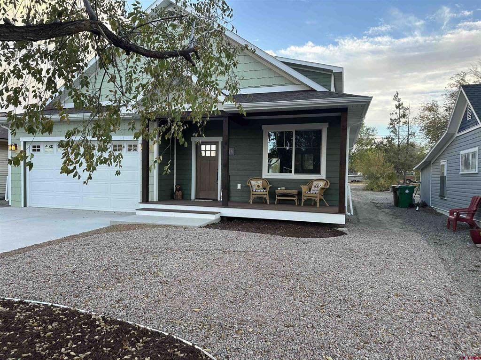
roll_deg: -1.4
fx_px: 333
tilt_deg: -1.8
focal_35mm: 24
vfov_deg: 56.8
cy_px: 180
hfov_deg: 71.6
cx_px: 240
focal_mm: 6.86
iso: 80
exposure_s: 1/187
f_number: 1.78
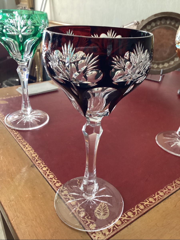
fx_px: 215
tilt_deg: -28.1
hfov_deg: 45.4
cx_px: 90
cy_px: 120
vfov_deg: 58.4
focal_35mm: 31
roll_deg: -3.2
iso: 320
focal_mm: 3.3
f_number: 2.4
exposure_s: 1/60
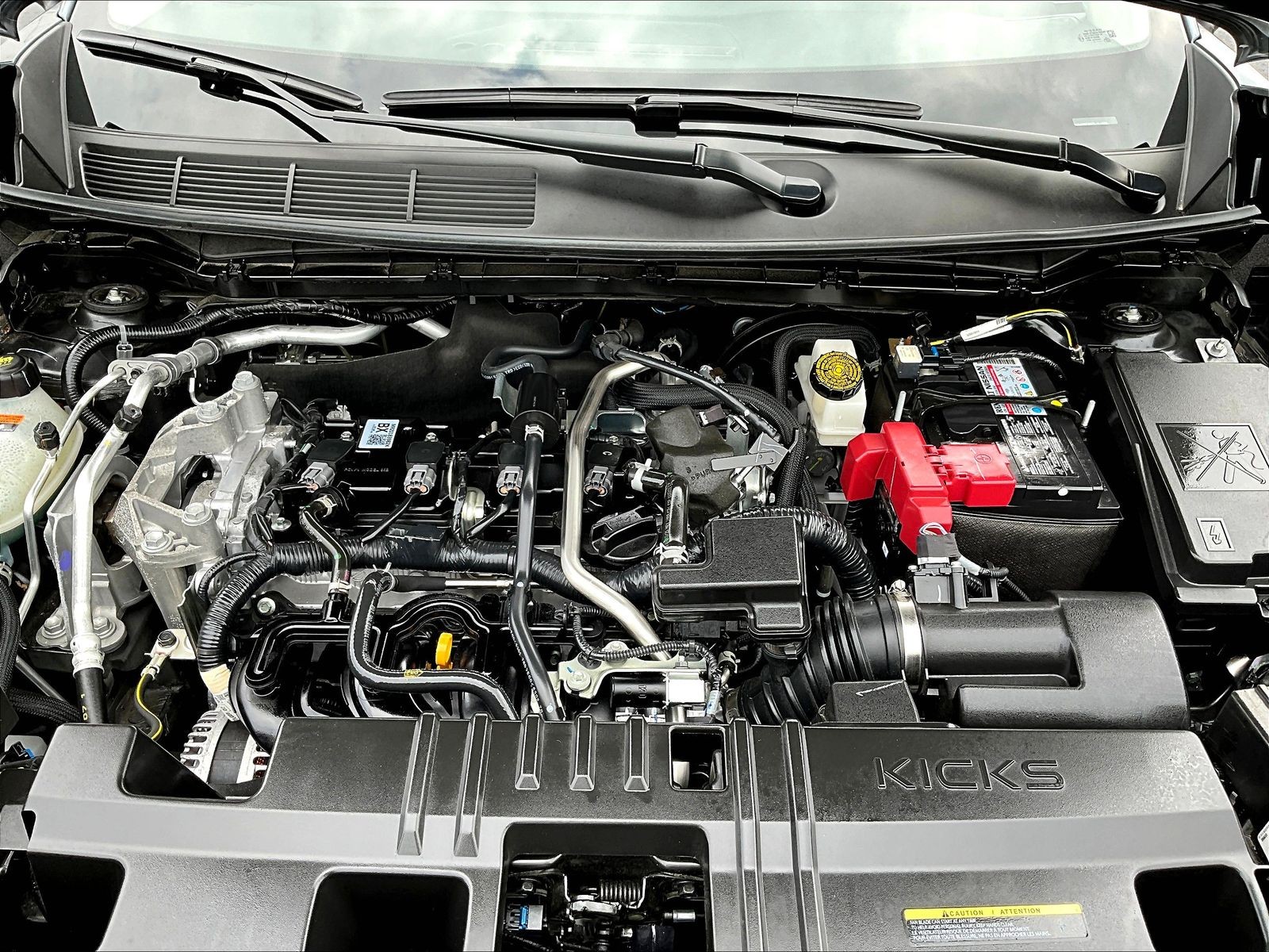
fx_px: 1063
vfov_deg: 48.2
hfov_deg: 61.7
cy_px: 476
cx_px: 634
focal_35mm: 29
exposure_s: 1/122
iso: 20
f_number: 1.8
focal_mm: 3
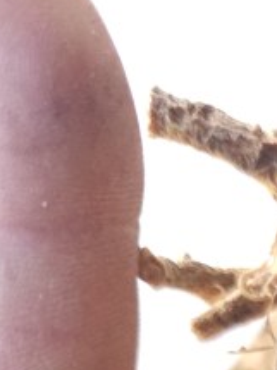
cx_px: 645
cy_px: 734
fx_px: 1218
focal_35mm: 114
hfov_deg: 11.1
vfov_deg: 14.4
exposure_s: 1/250
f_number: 1.7
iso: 800
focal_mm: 6.3
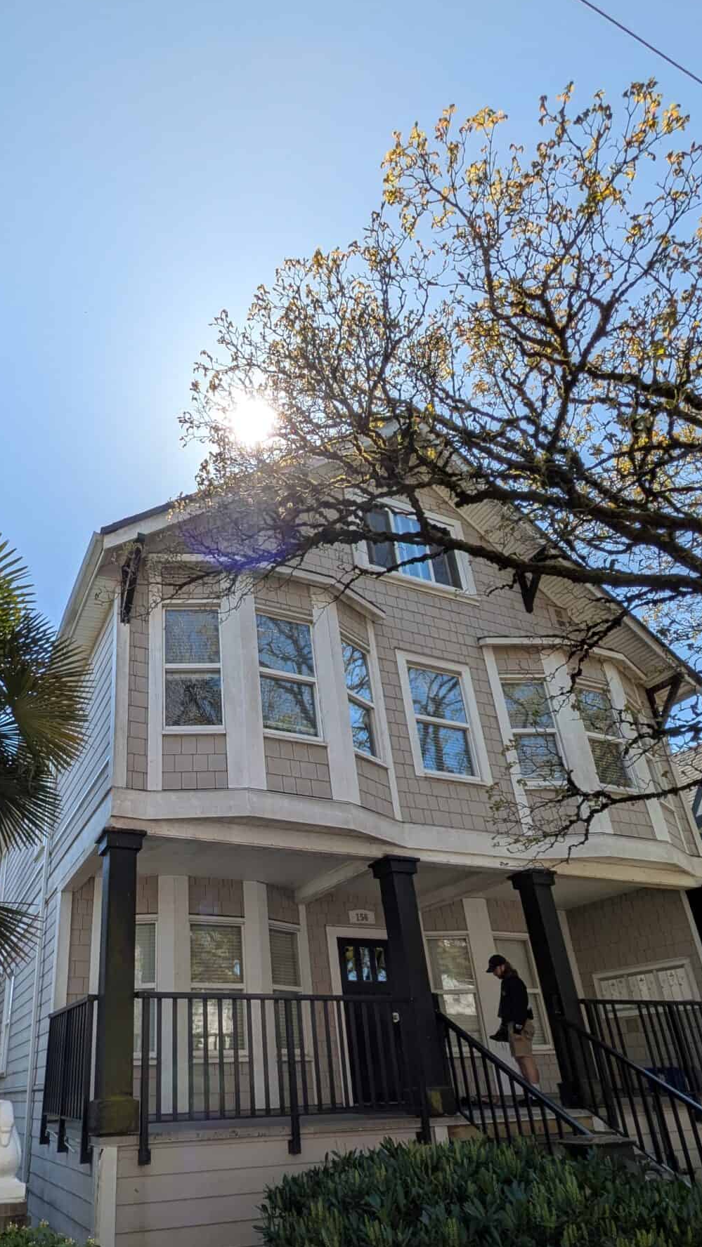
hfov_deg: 50.5
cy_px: 756
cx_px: 230
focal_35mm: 22
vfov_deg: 80.1
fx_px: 728
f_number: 2.2
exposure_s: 1/2294
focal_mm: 1.83
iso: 44
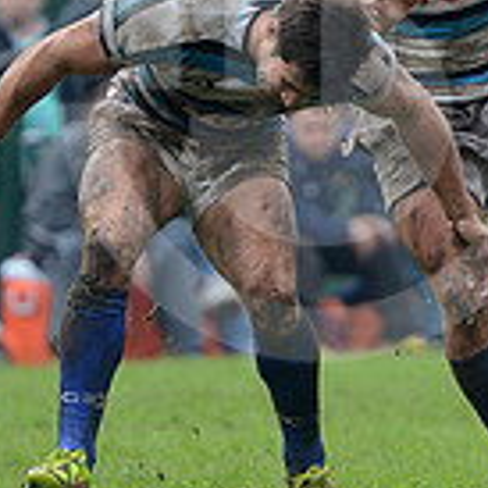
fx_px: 16077
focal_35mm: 1008
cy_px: 109
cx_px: 930
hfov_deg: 1.7
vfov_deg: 1.7
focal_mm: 280
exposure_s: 1/640
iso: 1250
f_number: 4
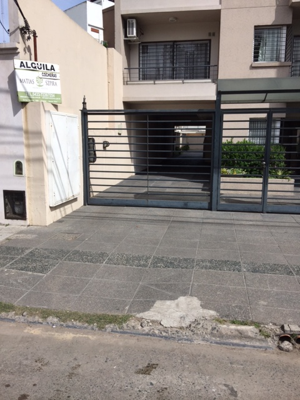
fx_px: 335
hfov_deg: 48.2
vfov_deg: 61.7
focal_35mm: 29
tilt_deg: -9.0
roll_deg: -0.4
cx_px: 150
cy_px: 200
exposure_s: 1/2825
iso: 32
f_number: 2.2
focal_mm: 4.15
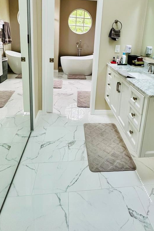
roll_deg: -3.2
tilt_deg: -11.2
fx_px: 141
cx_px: 86
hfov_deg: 57.0
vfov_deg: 74.3
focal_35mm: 22
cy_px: 65
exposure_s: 1/99
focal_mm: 2.22
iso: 200
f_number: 2.2
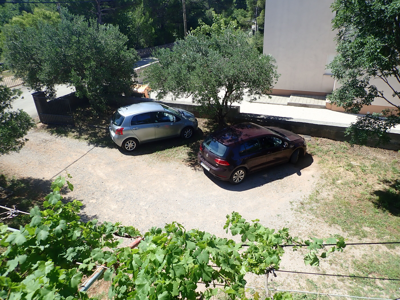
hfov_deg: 69.4
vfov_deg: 54.9
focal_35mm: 25
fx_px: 289
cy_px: 150
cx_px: 200
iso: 100
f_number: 2.8
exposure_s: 1/1000
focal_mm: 4.5
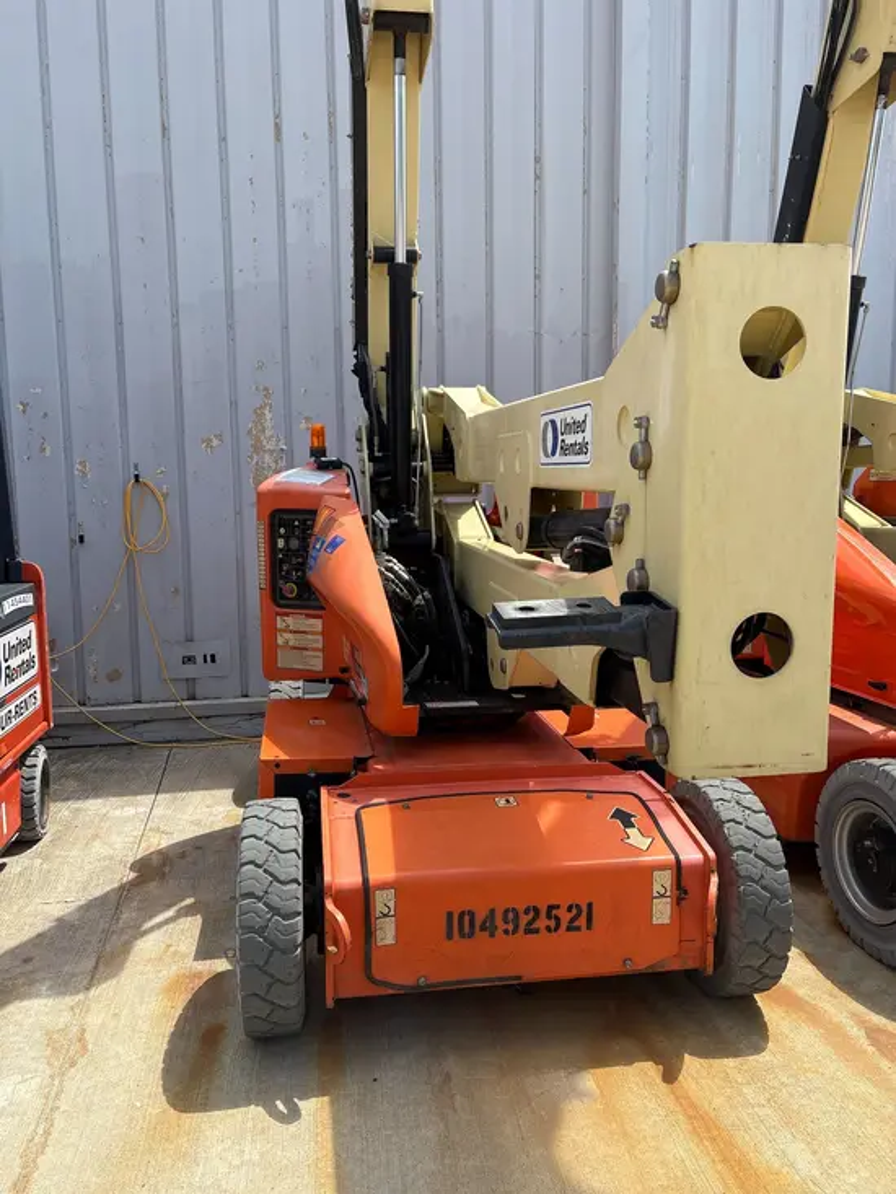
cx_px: 448
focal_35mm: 26
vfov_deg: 67.3
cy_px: 597
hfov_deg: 53.1
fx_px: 897
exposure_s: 1/2364
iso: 50
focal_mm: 5.96
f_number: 1.6
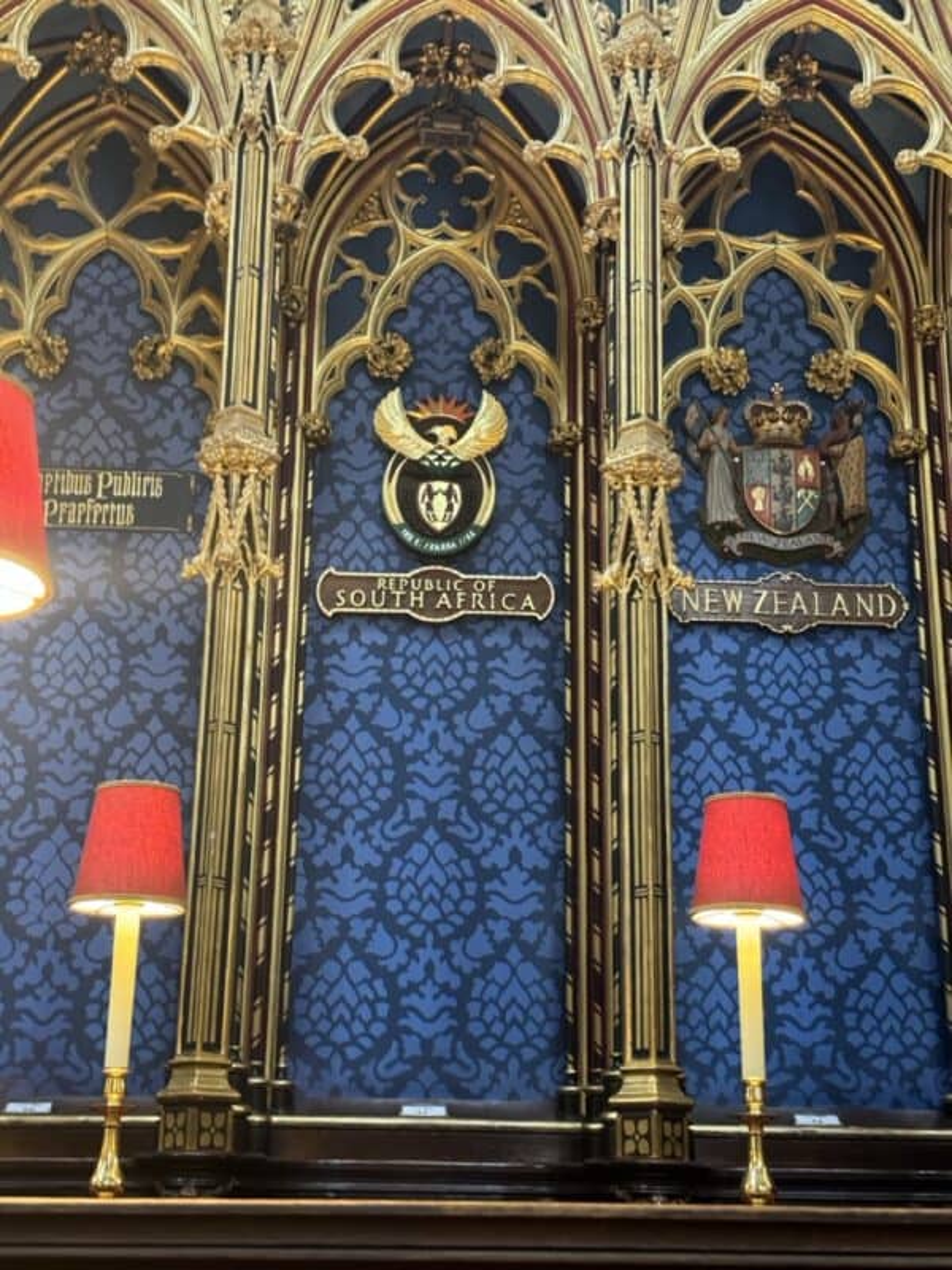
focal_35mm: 48
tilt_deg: +18.5
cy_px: 635
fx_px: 1760
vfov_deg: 39.7
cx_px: 476
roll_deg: -0.8
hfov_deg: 30.3
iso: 500
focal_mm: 6.86
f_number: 1.78
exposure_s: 1/33
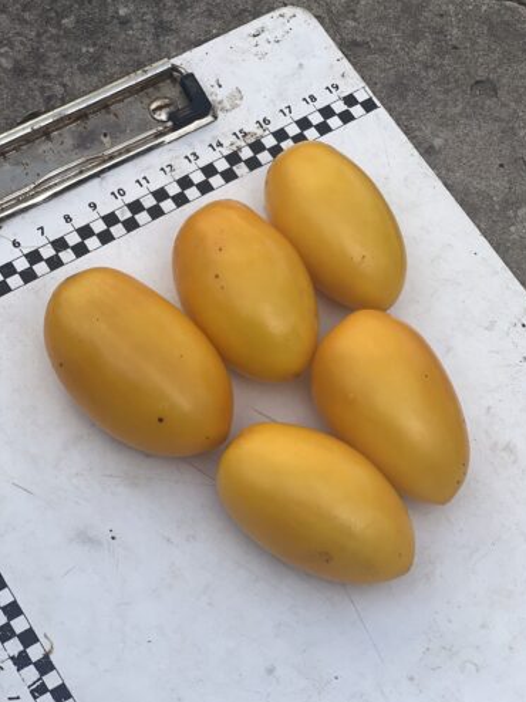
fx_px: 1582
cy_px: 351
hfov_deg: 18.9
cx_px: 265
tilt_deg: -61.8
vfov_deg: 25.0
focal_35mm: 78
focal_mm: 9
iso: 32
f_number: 2.8
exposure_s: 1/531
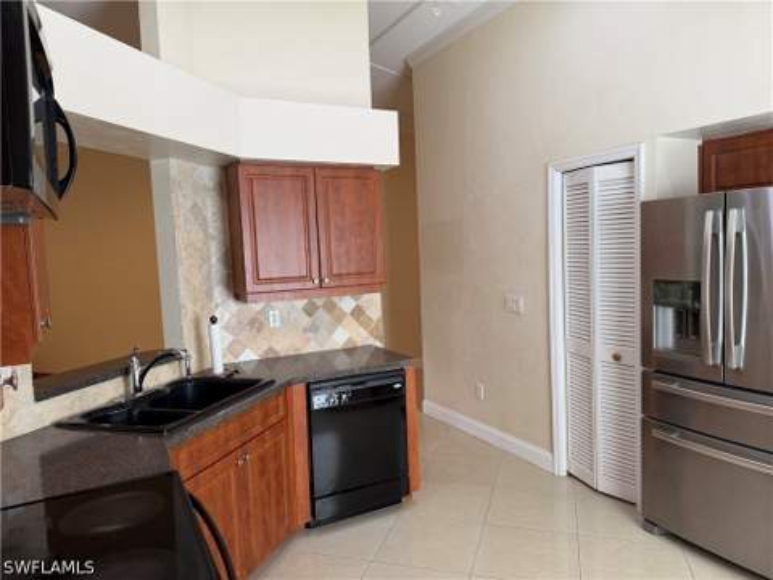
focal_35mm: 24
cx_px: 386
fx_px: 536
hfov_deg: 71.6
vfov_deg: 56.8
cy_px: 290
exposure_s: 1/120
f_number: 1.78
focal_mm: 6.76
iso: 160
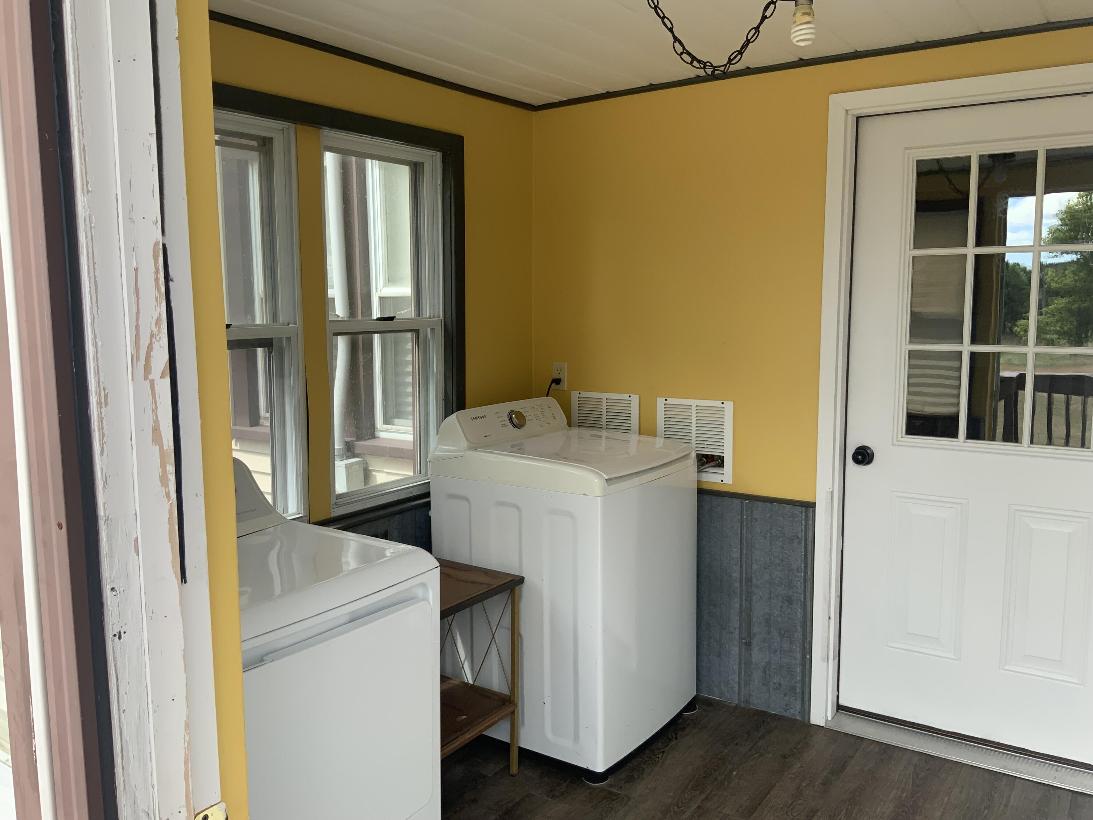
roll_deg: +0.4
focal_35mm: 29
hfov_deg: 61.7
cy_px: 410
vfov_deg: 48.2
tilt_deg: -5.8
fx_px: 916
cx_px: 546
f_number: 1.8
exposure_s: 1/412
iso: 16
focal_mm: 3
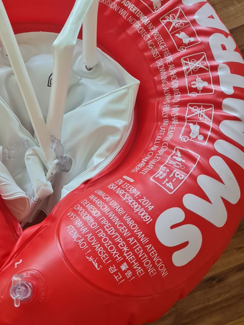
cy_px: 126
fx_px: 414
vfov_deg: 42.7
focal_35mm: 44
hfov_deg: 31.8
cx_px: 40
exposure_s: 1/100
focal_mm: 5.4
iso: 250
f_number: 1.8
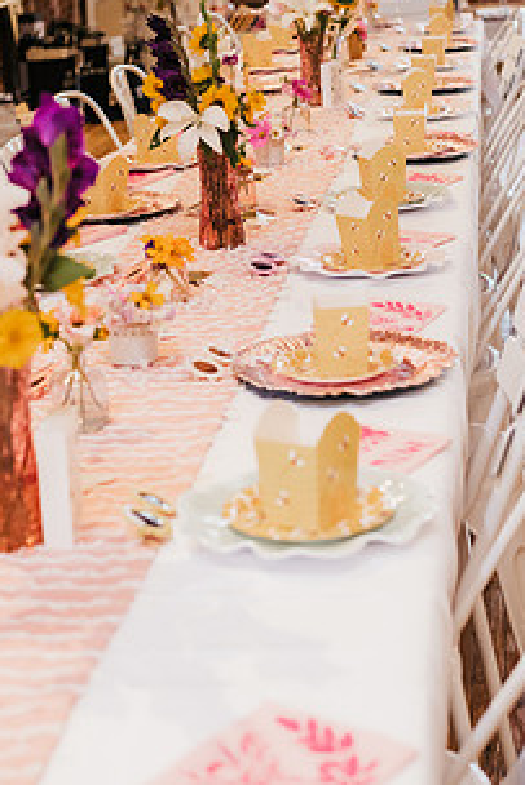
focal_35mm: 74
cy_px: 294
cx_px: 295
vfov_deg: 27.2
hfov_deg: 18.4
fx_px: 1617
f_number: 3.5
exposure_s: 1/200
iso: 2000
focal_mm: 50
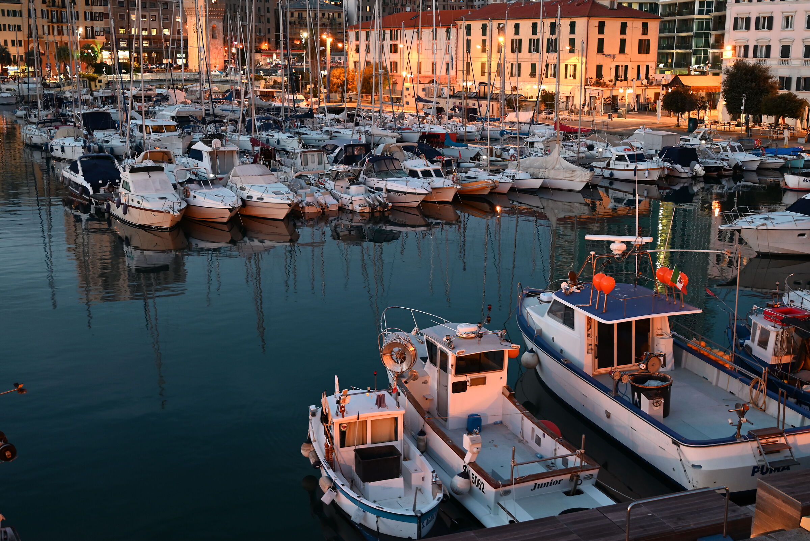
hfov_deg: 46.4
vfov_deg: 31.9
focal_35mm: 42
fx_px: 945
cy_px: 270
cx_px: 405
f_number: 4
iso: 800
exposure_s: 1/10
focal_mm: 42
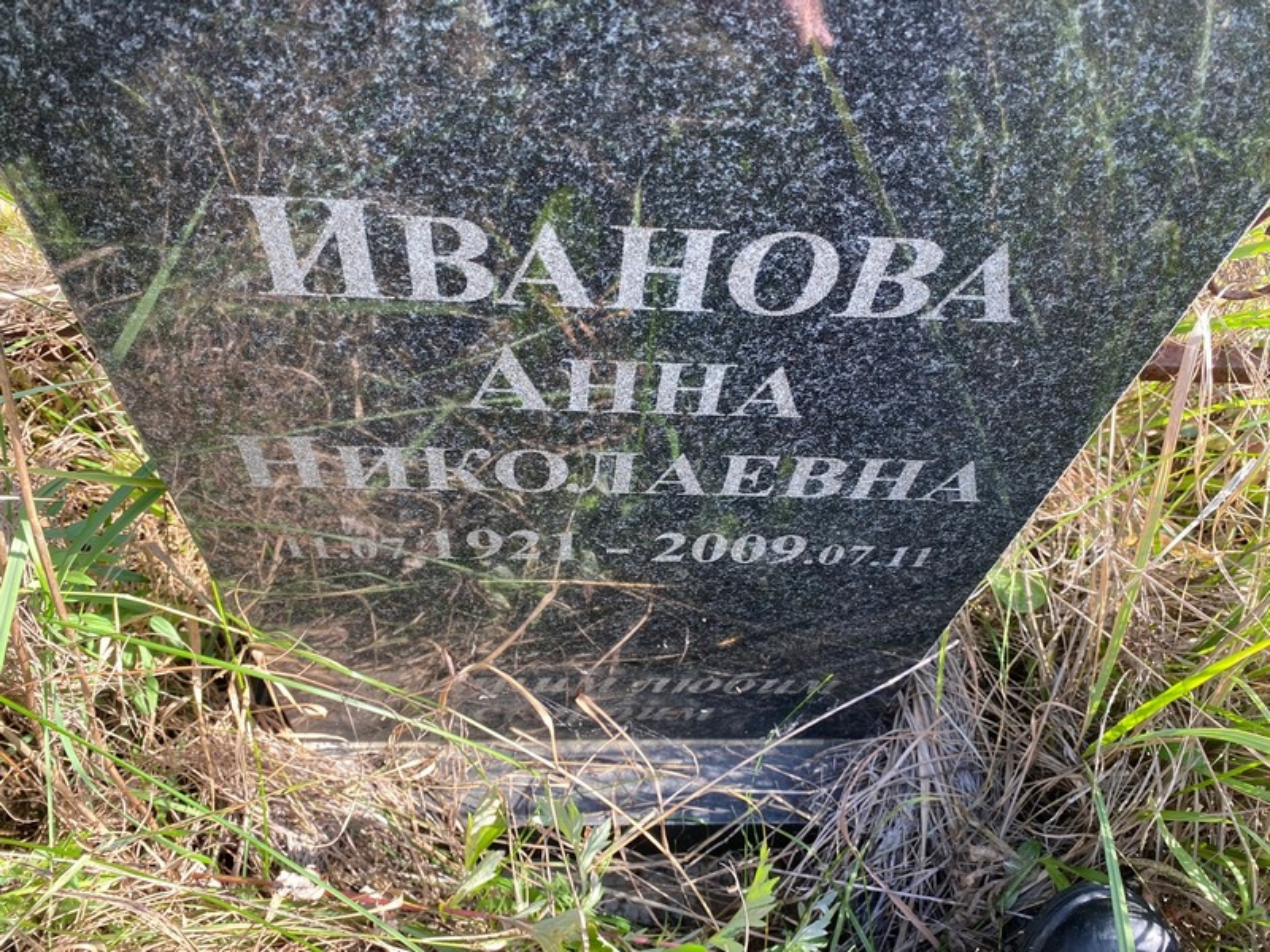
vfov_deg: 53.1
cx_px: 635
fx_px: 954
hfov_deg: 67.3
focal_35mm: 26
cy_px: 476
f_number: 1.8
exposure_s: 1/154
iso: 32
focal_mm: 4.25
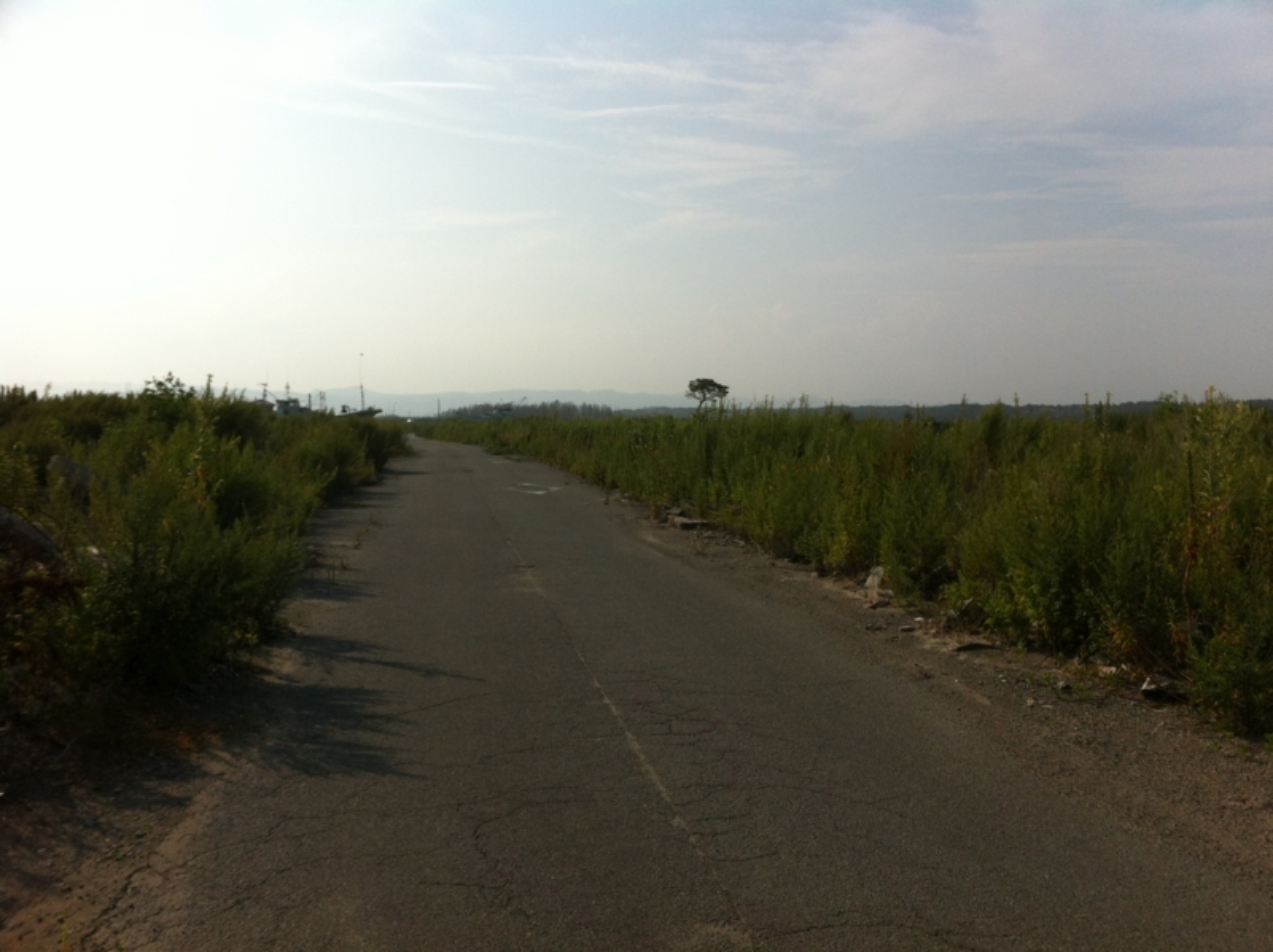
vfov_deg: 40.6
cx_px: 636
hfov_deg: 52.7
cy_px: 476
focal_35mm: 35
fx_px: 1286
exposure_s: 1/2742
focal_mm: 3.85
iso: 80
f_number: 2.8
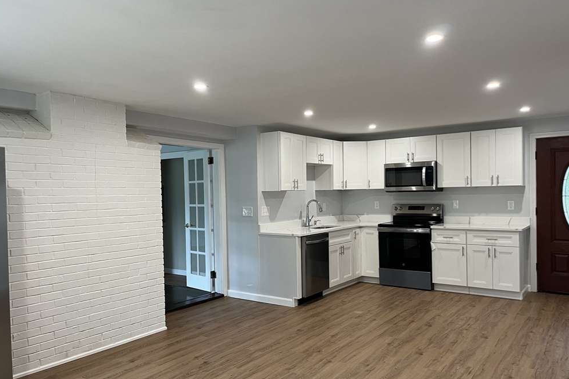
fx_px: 442
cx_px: 279
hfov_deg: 65.5
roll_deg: +1.5
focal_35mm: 28
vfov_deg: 46.4
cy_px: 198
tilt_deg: -1.4
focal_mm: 5.1
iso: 80
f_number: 1.6
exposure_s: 1/60
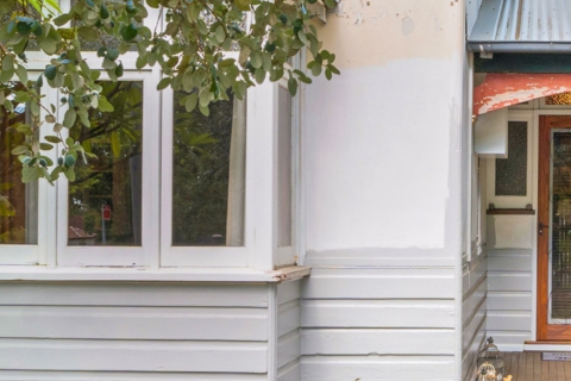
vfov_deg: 22.6
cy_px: 225
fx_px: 952
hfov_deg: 31.2
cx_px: 553
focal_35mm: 60
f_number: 11
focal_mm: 15
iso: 800
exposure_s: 1/60
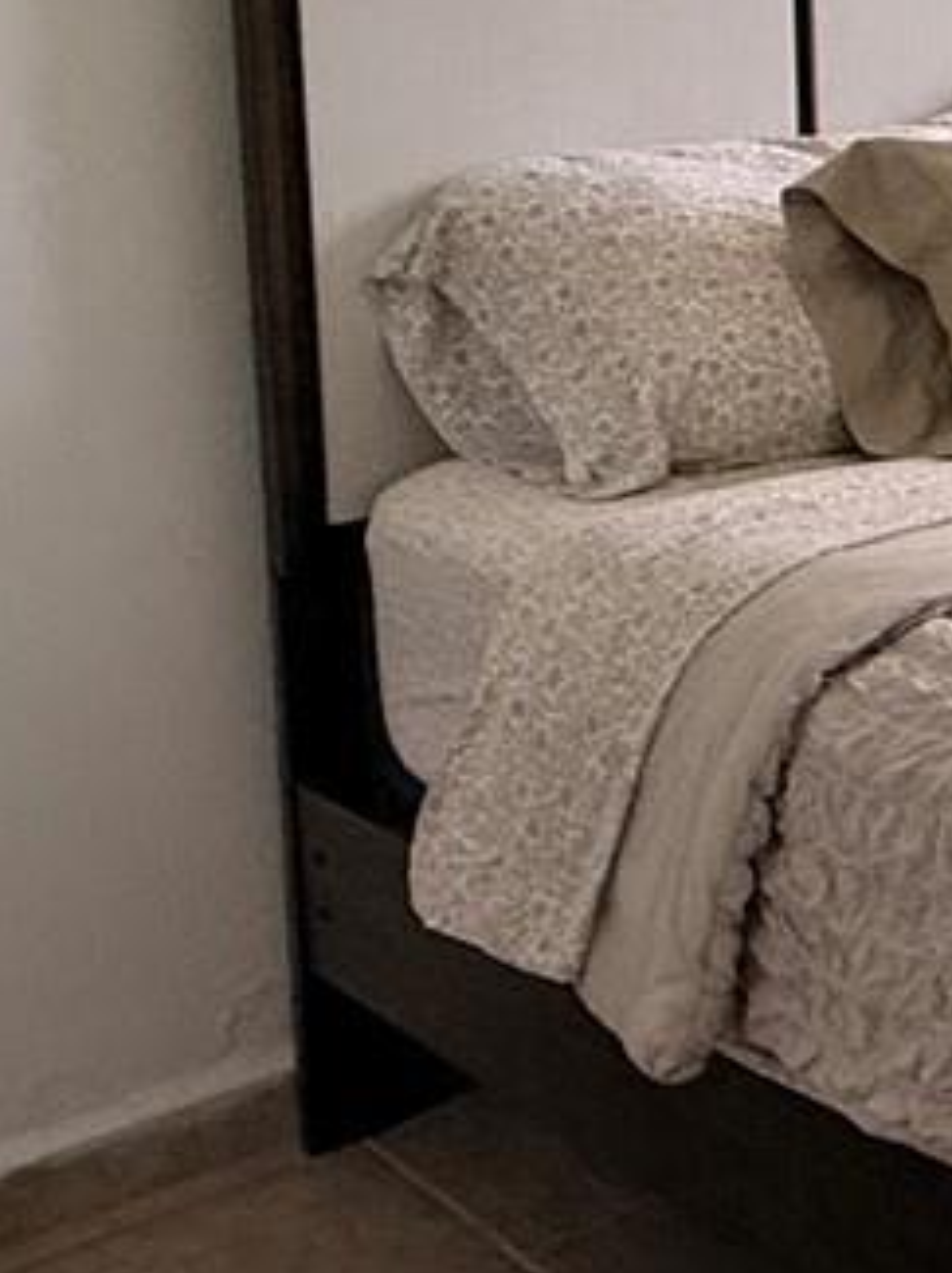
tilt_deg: -5.7
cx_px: 1971
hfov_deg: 16.0
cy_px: 118
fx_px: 2535
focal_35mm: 69
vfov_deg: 27.2
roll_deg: -1.5
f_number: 2.2
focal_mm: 2.22
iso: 160
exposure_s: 1/99
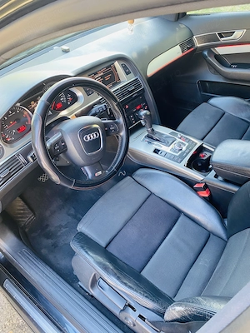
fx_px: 250
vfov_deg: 67.3
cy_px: 166
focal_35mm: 26
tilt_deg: -37.5
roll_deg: +7.8
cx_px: 125
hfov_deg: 53.1
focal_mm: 4.25
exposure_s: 1/60
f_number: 1.8
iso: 125
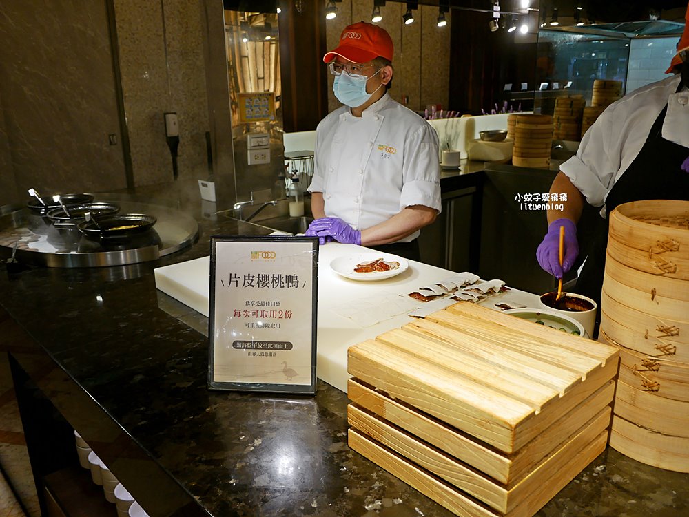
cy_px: 258
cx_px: 344
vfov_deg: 49.8
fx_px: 558
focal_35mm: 28
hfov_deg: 63.4
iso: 200
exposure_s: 1/80
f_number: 2.5
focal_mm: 14
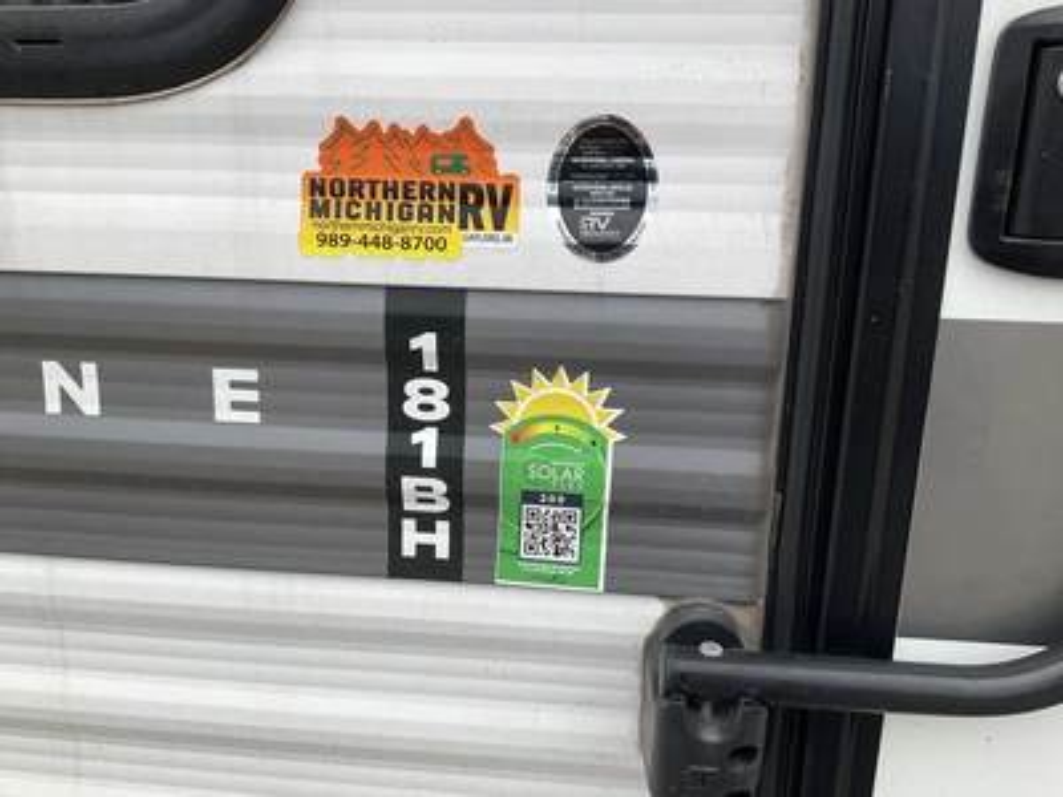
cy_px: 398
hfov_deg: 61.7
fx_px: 891
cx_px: 532
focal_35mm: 29
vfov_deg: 48.2
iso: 25
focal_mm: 3
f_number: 1.8
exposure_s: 1/262
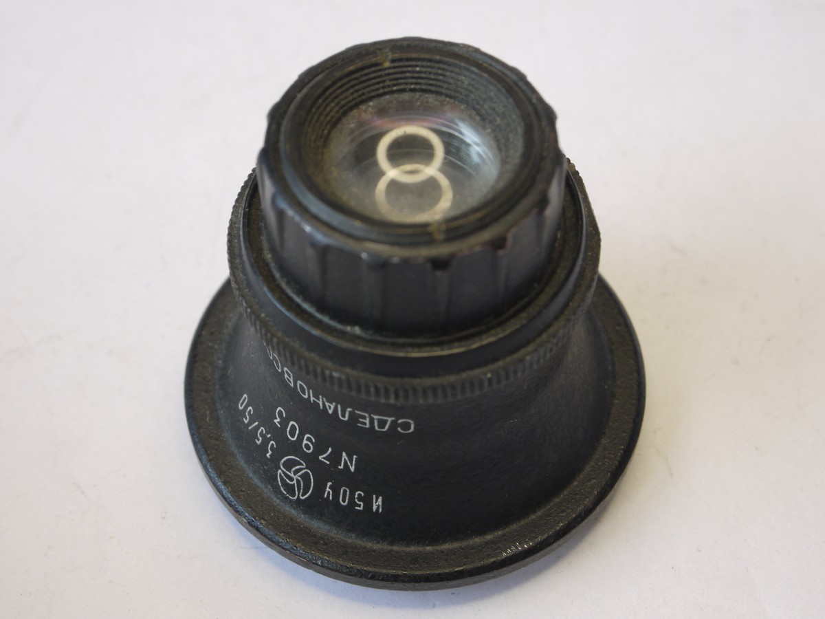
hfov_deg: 27.8
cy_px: 310
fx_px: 1668
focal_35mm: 70
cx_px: 412
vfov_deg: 21.0
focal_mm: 35
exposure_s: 1/10
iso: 400
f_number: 9
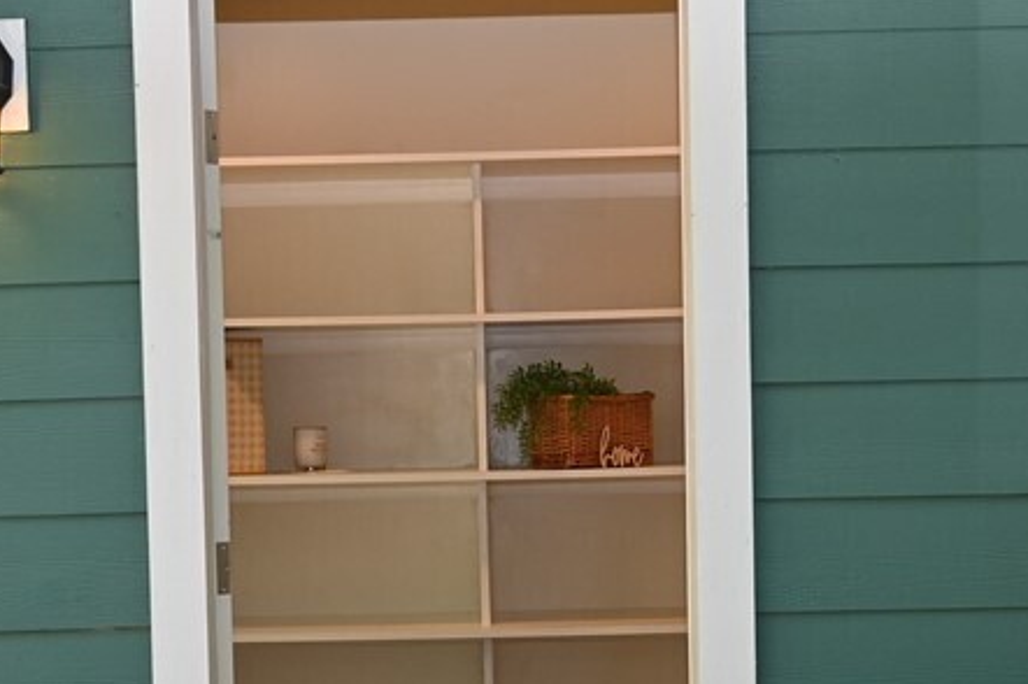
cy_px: 562
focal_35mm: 75
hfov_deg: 27.0
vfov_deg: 18.0
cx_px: 469
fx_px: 2138
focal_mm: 13
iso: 200
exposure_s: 1/100
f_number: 5
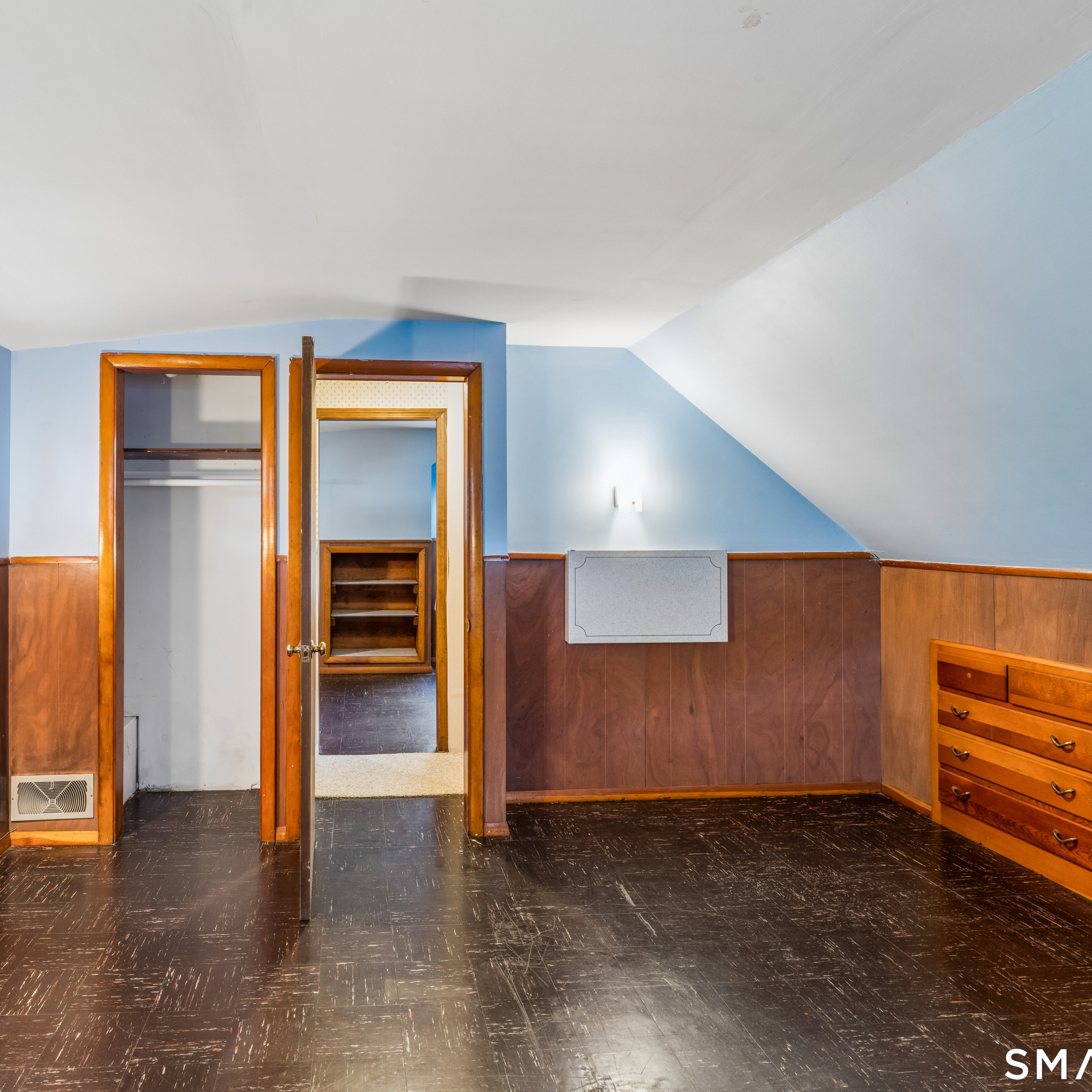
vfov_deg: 69.0
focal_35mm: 22
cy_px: 538
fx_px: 794
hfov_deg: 68.1
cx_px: 421
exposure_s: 1.3
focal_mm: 17.2
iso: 400
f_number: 13
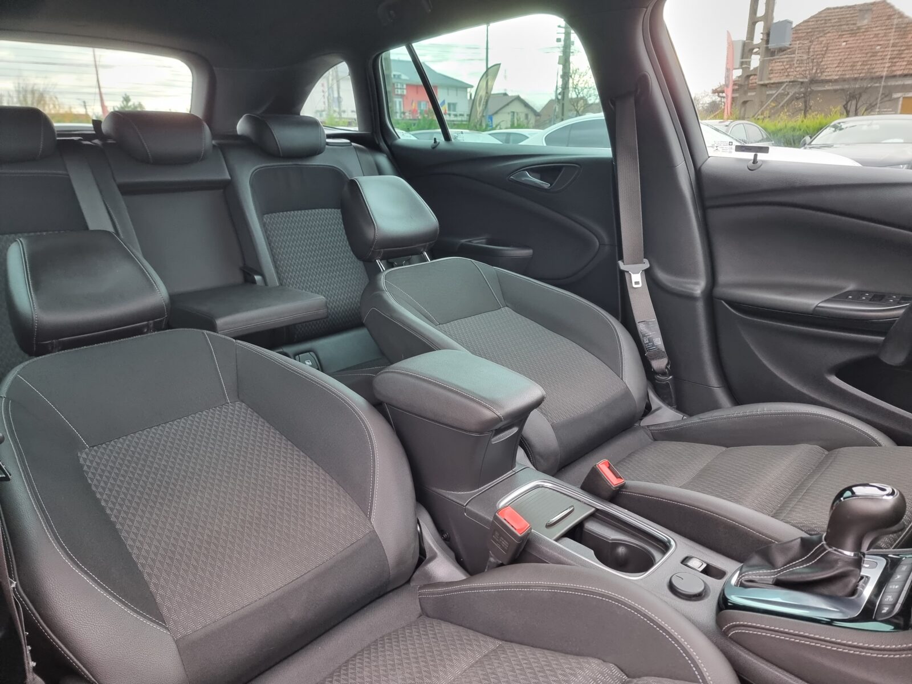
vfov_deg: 56.8
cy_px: 342
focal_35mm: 24
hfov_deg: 71.6
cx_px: 456
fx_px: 632
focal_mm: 6.7
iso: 250
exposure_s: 1/100
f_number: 1.8
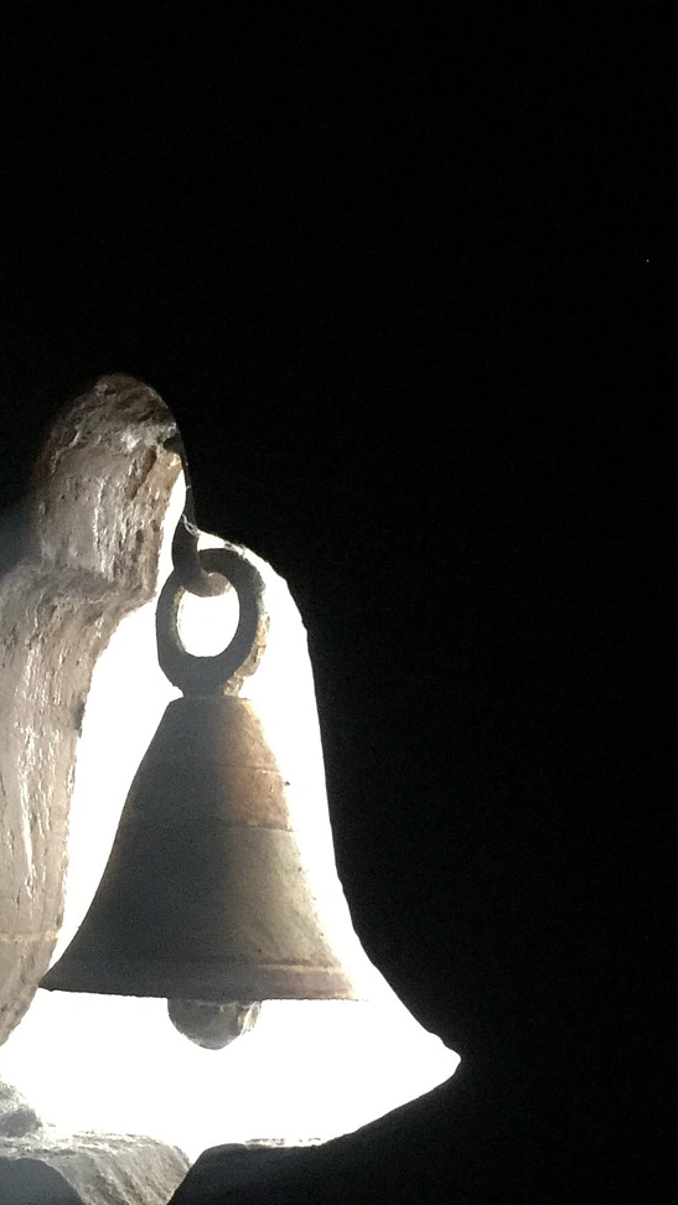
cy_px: 972
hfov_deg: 22.6
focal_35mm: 52
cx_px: 105
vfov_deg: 38.3
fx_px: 1661
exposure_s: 1/17
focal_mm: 4.15
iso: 500
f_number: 2.2
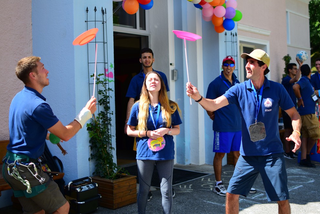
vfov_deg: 24.8
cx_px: 165
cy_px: 105
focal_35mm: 55
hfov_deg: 36.5
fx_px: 485
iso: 100
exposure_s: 1/1250
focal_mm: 35
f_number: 2.2
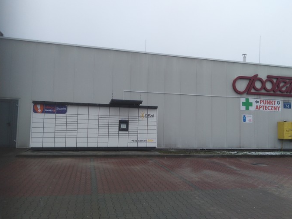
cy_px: 112
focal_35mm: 27
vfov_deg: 51.4
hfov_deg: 65.3
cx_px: 143
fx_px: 228
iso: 100
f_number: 2.2
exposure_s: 1/293
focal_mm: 3.46
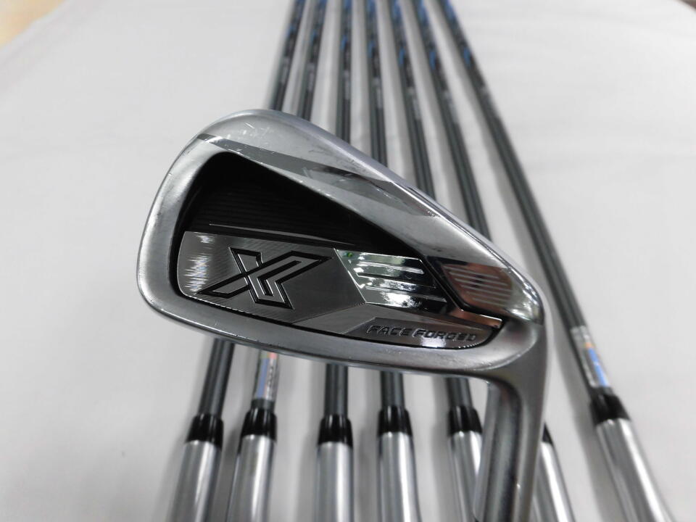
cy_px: 261
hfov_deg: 71.6
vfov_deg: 56.8
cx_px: 348
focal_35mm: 24
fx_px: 483
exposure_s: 1/60
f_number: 3.1
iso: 160
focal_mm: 4.3
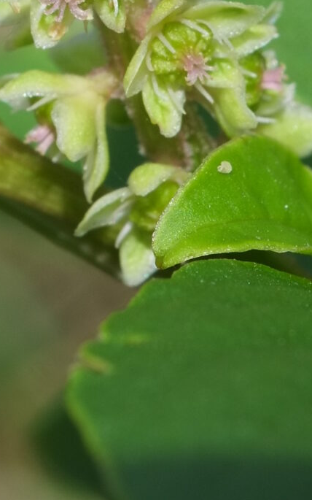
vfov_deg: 6.0
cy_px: -415
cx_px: -36
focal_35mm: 343
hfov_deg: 3.8
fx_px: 4667
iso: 400
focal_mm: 60
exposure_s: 1/120
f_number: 11
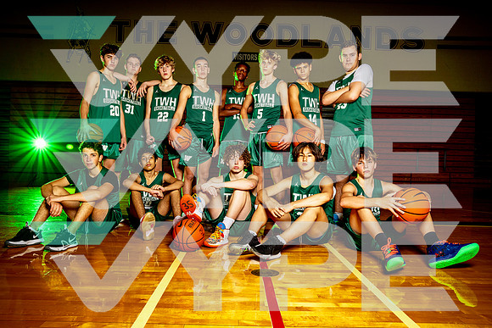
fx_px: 396
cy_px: 164
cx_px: 246
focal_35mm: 29
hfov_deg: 63.6
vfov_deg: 45.0
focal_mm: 29
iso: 200
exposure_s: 1/250
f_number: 9
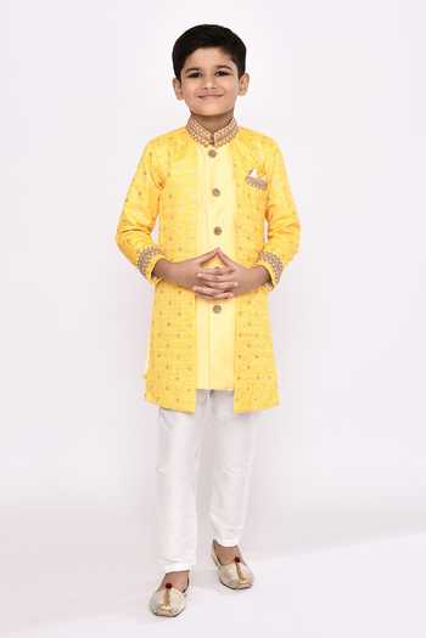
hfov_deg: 27.0
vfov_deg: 39.6
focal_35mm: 50
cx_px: 213
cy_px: 319
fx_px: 887
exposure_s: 1/160
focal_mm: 50
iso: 160
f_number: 8
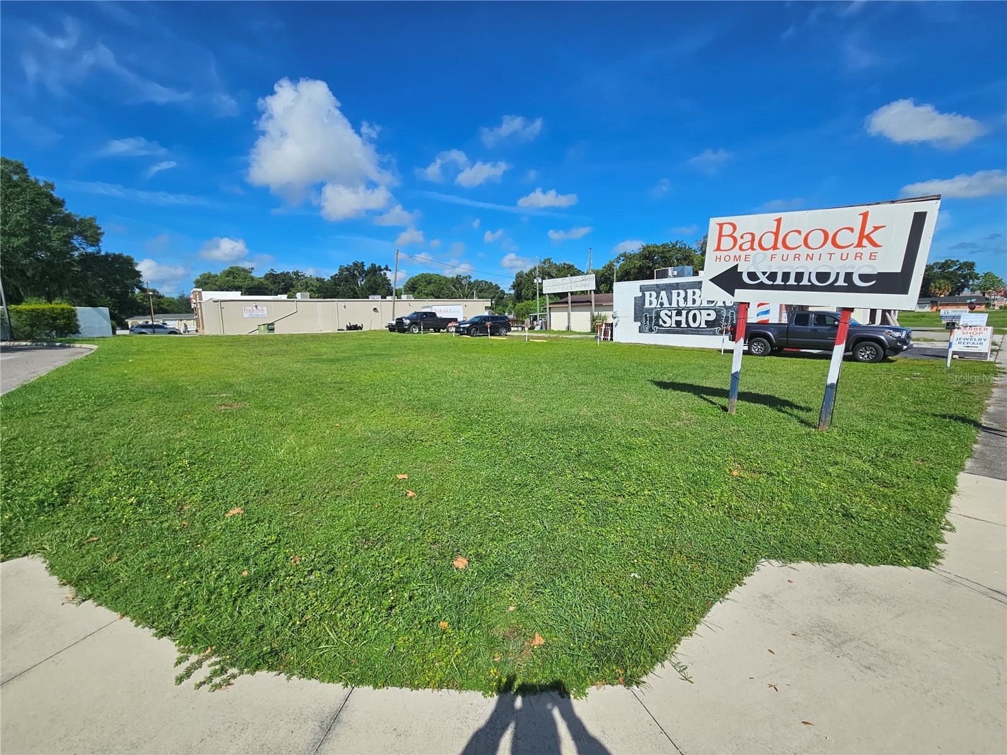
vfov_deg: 89.9
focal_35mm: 13
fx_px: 378
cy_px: 378
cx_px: 504
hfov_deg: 106.2
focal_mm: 2.2
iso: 50
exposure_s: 1/4314
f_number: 2.2
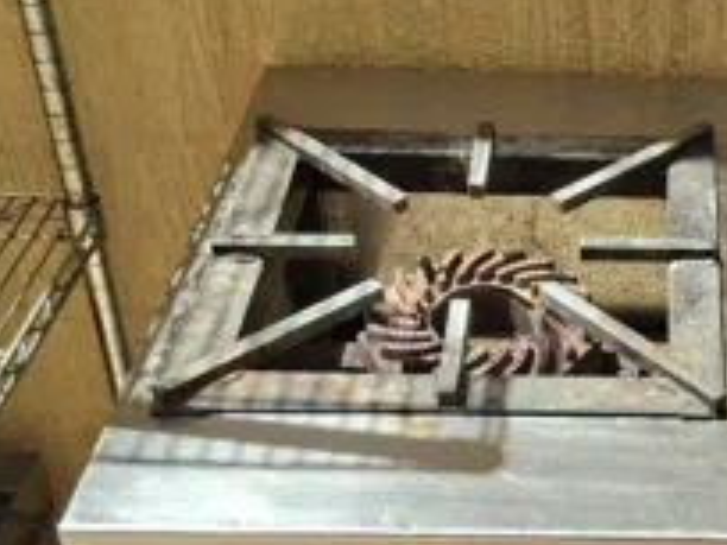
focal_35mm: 72
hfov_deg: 25.8
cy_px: 410
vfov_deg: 20.3
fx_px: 1512
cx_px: 702
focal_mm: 5.54
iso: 50
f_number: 1.8
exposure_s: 1/895
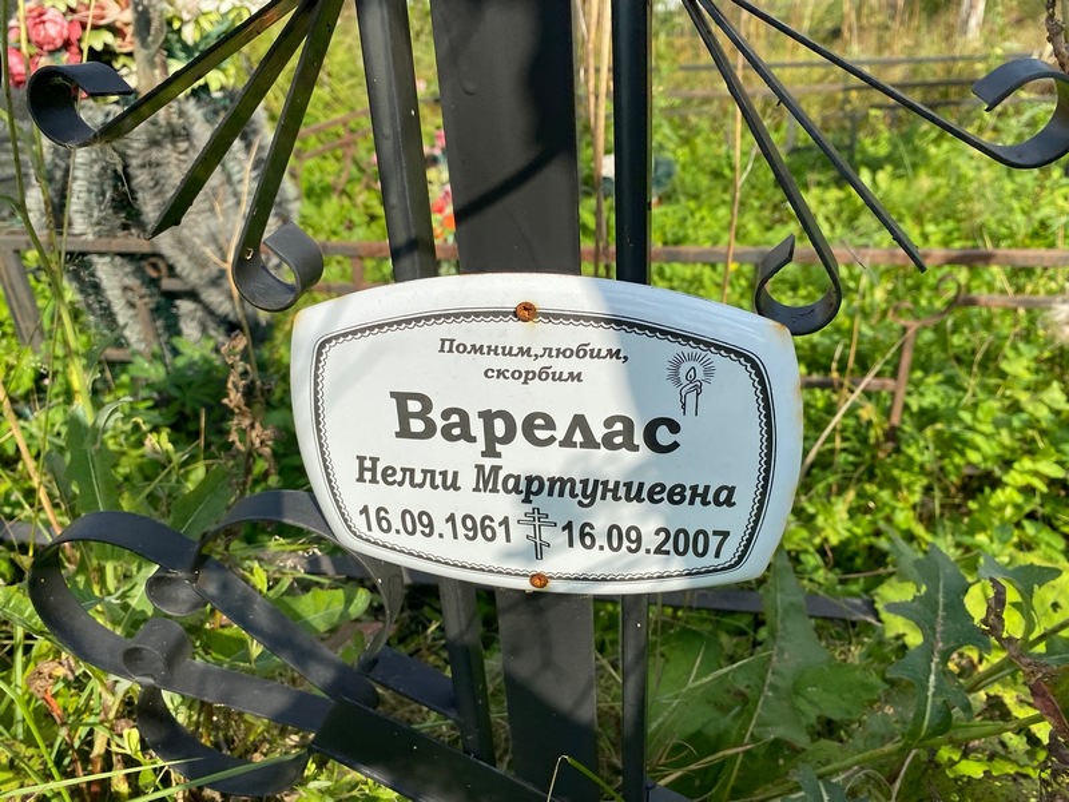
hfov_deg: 67.3
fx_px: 803
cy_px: 401
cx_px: 534
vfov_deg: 53.1
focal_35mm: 26
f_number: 1.8
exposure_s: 1/2463
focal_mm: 4.25
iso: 32
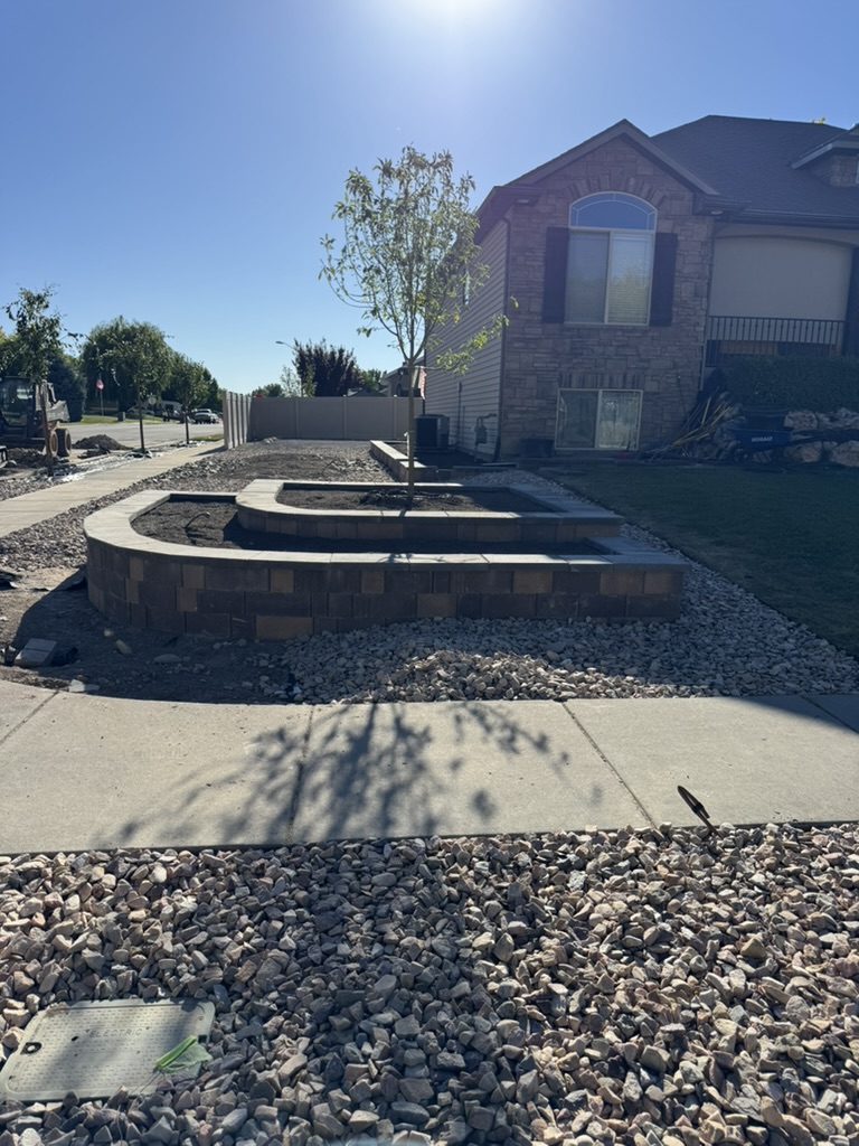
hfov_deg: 56.8
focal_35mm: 24
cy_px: 573
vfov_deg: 71.6
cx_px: 430
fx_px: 794
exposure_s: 1/4950
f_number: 1.78
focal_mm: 6.76
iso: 80
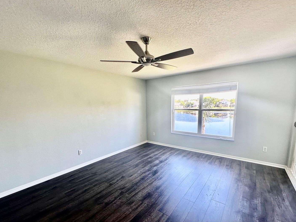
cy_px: 125
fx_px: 137
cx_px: 145
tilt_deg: -7.6
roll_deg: +2.5
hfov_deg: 94.5
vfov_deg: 77.8
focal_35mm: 16
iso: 80
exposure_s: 1/99
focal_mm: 2.22
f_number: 2.2
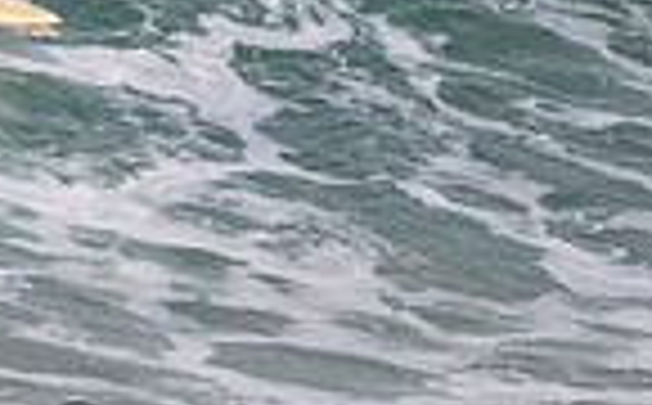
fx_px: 49977
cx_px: 40
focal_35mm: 2818
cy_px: -304
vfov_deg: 0.5
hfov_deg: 0.7
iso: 720
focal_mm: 690
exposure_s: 1/2000
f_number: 11
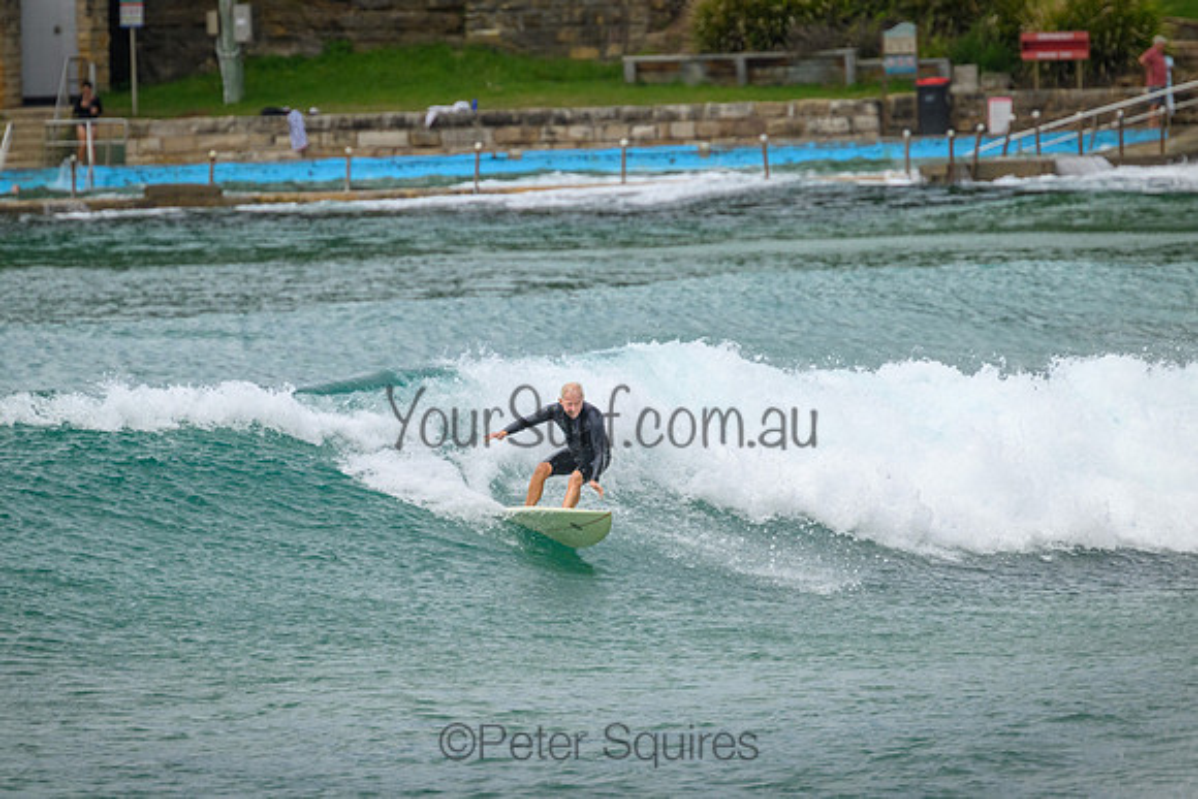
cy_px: 400
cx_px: 599
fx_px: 26627
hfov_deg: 2.6
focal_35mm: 800
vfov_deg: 1.7
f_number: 11
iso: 1250
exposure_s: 1/3200
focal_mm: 800
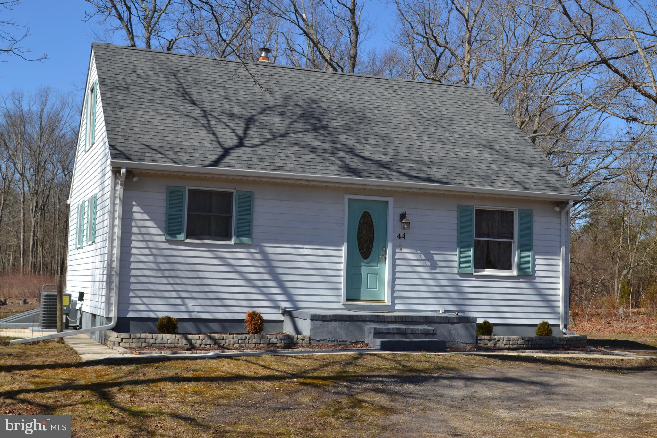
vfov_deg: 26.5
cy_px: 219
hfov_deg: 38.9
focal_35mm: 51
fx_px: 931
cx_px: 328
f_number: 8
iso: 100
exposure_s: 1/250
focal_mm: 34
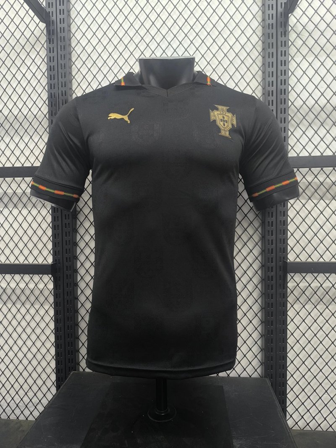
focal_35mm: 23
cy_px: 224
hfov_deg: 58.9
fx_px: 298
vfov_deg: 73.9
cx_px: 168
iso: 640
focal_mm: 6.14
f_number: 1.65
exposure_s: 1/50
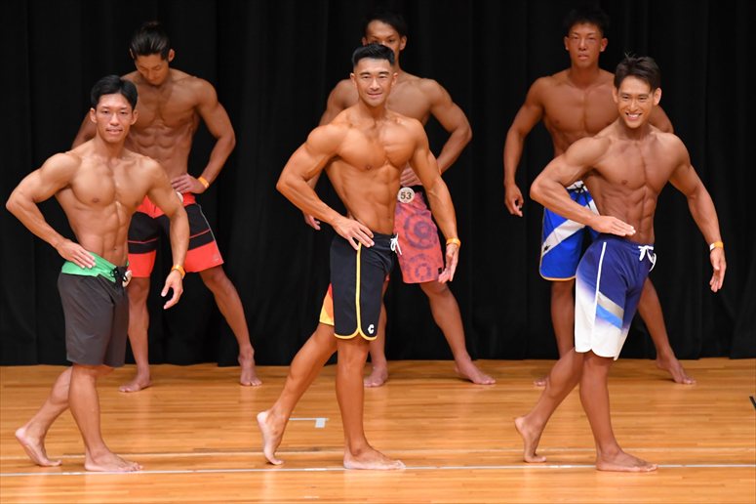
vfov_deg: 5.1
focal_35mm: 270
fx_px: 5667
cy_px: 252
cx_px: 378
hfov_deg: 7.6
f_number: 5.6
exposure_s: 1/400
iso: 4000
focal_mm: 180
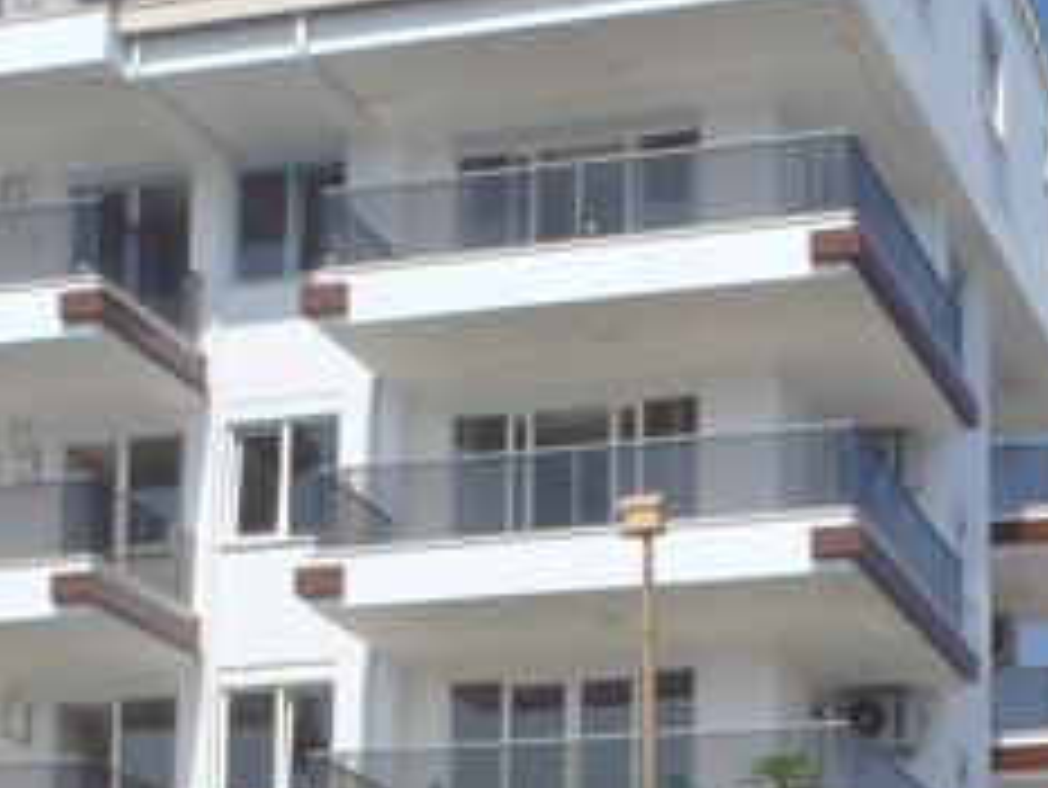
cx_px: 751
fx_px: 2908
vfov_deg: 14.6
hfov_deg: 20.3
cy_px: 1081
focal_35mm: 96
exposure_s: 1/125
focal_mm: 5
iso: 80
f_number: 11
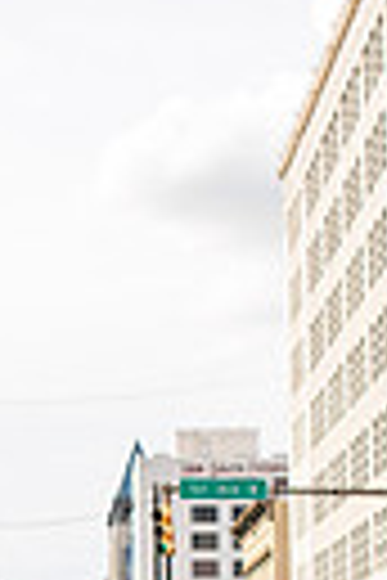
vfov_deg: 19.4
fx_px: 1628
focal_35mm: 101
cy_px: 620
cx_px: 4
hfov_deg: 13.4
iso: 200
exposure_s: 1/1250
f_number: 4
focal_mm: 29
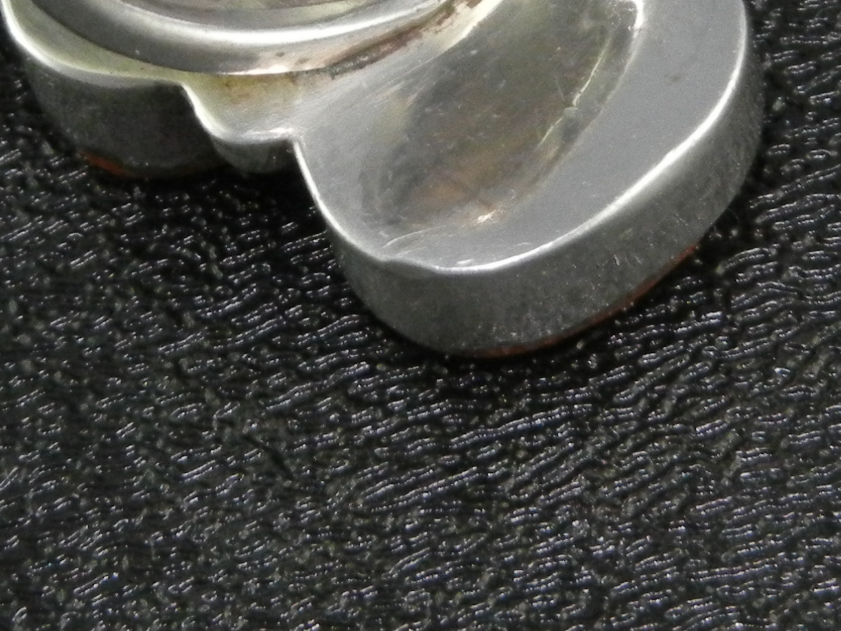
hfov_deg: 10.9
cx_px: 338
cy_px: -122
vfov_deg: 8.1
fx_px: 4422
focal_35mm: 182
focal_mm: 10.6
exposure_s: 1/30
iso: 800
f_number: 8
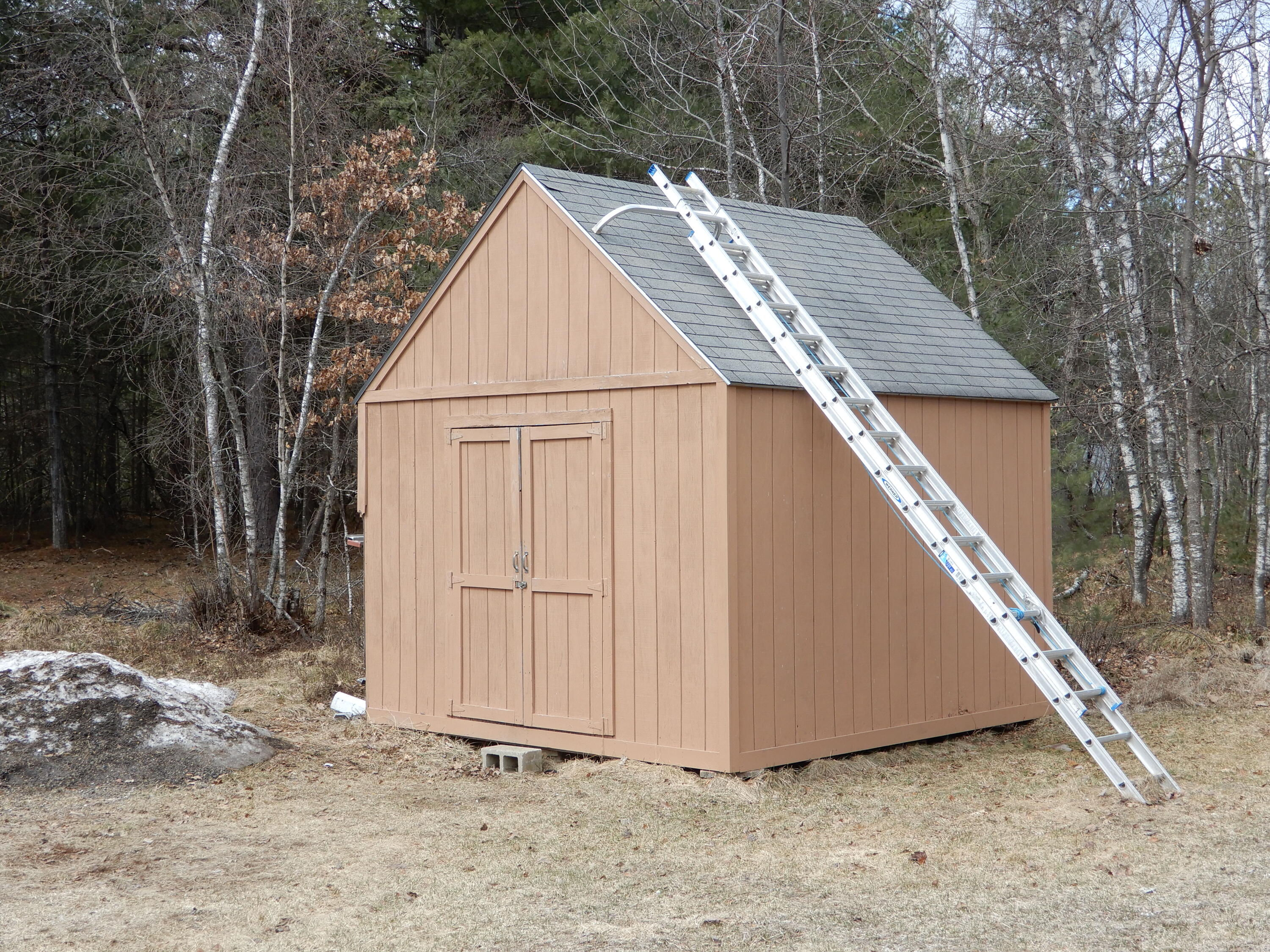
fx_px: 1834
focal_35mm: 50
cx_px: 635
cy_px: 476
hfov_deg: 38.2
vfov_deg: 29.1
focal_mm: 8.9
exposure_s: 1/320
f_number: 4
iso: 80
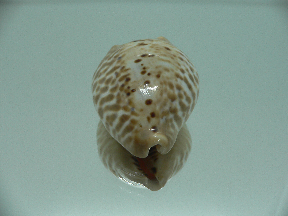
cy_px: 108
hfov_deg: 52.6
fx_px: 291
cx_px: 144
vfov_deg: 40.7
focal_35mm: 35
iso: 80
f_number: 2.8
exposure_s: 1/60
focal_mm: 4.6
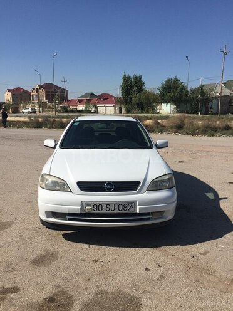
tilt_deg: -9.1
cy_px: 156
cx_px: 116
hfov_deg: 48.2
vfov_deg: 61.7
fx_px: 260
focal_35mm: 29
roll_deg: +0.3
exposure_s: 1/4405
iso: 32
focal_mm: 4.15
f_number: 2.2
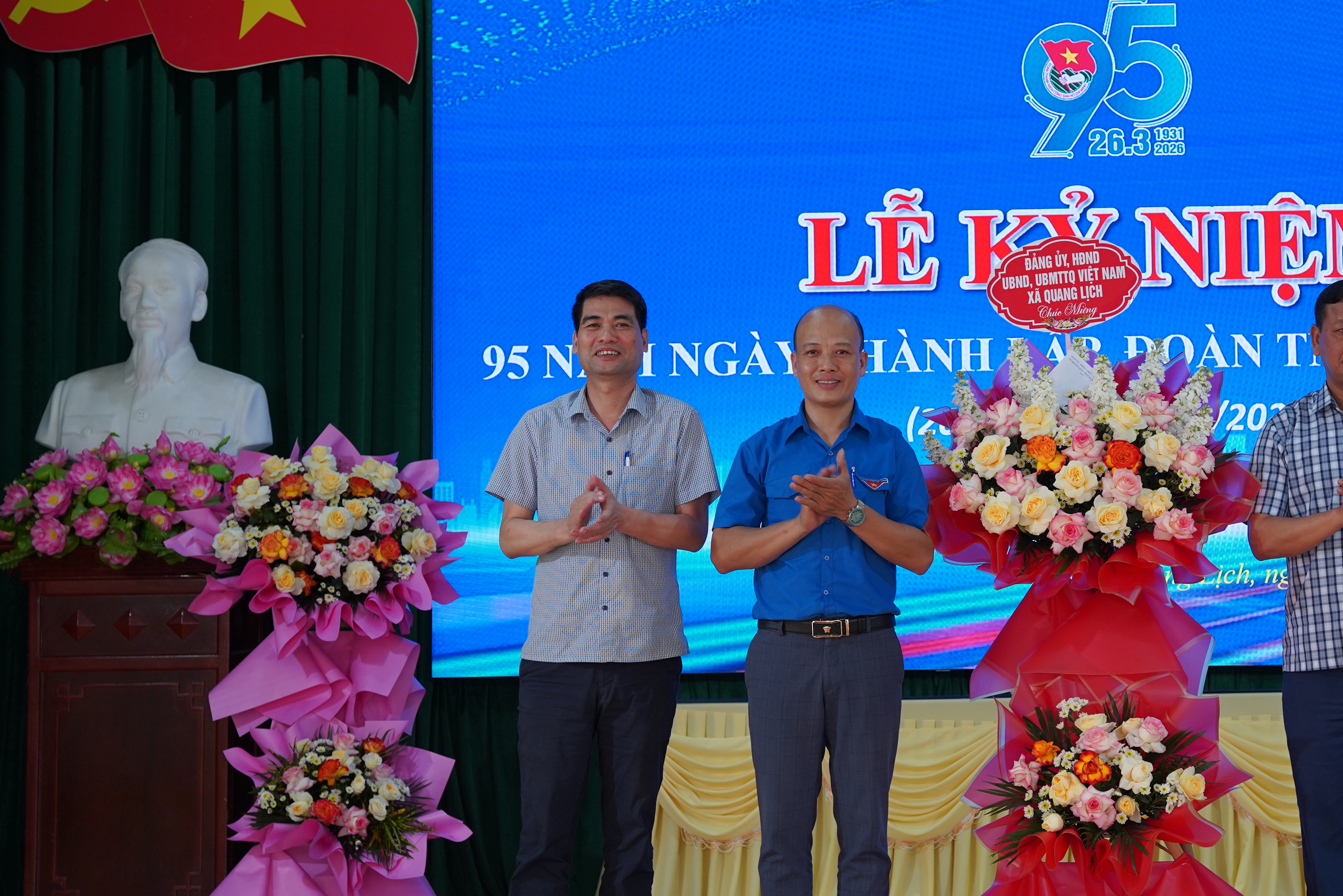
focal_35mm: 75
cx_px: 922
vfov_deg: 18.2
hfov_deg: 26.9
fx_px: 2789
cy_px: 430
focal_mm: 49.5
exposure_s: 1/160
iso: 640
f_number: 4
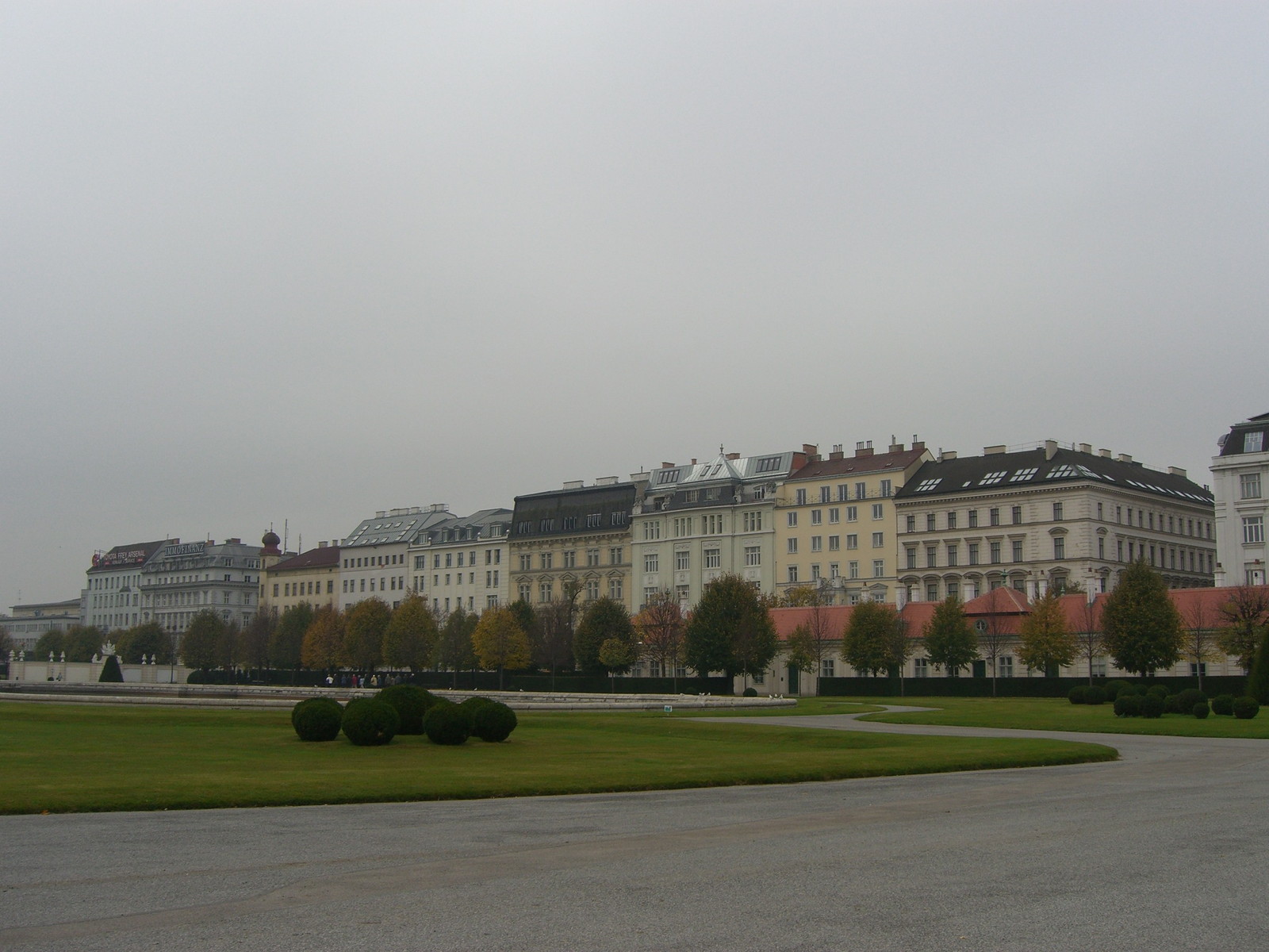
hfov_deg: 49.0
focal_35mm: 38
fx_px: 1393
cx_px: 634
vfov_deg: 37.7
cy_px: 476
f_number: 4
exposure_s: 1/320
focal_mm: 7.9
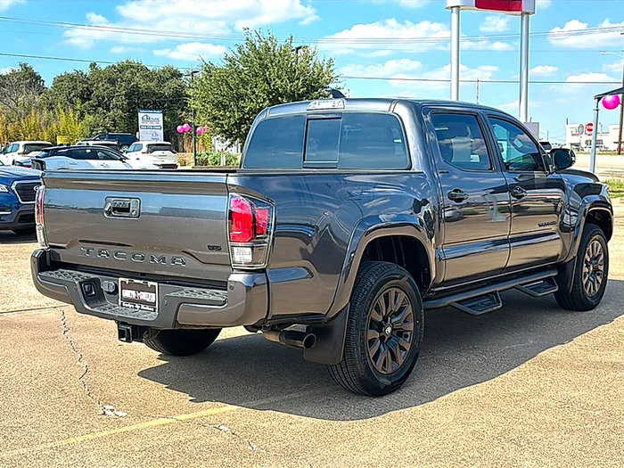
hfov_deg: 49.0
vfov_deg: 37.7
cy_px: 234
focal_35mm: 38
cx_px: 312
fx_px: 685
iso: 80
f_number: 1.78
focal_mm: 6.86
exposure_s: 1/2747
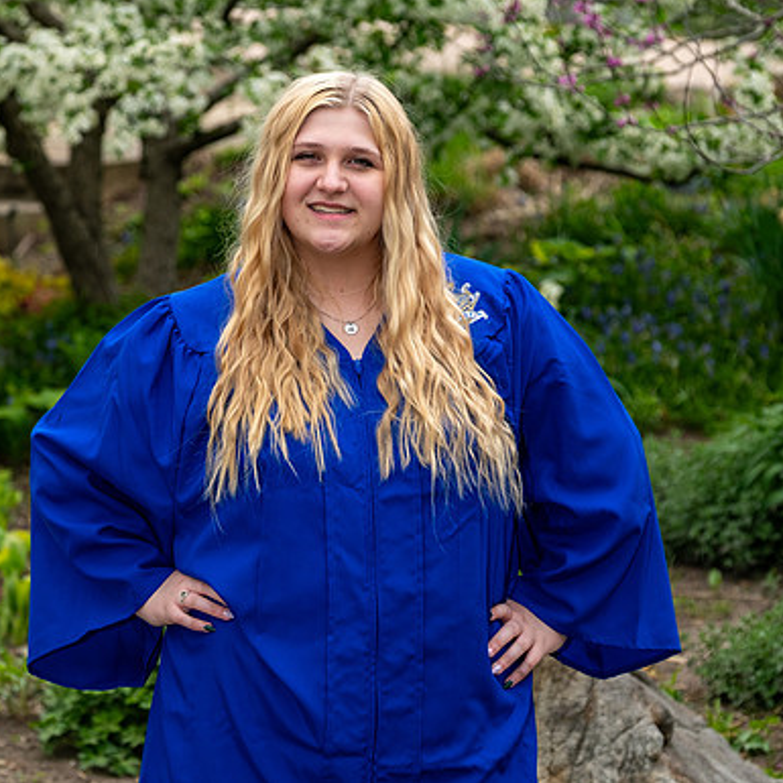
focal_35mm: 182
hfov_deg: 9.6
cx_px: 301
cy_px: 392
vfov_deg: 9.6
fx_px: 4658
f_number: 4.5
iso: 250
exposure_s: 1/250
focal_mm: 94.5
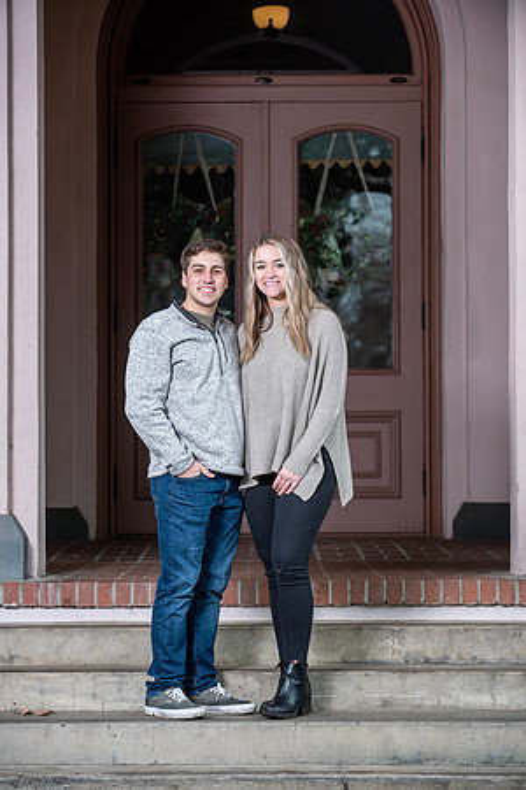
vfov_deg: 17.6
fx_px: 2542
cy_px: 395
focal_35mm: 116
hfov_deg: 11.8
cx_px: 263
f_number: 4
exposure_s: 1/60
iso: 200
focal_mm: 116
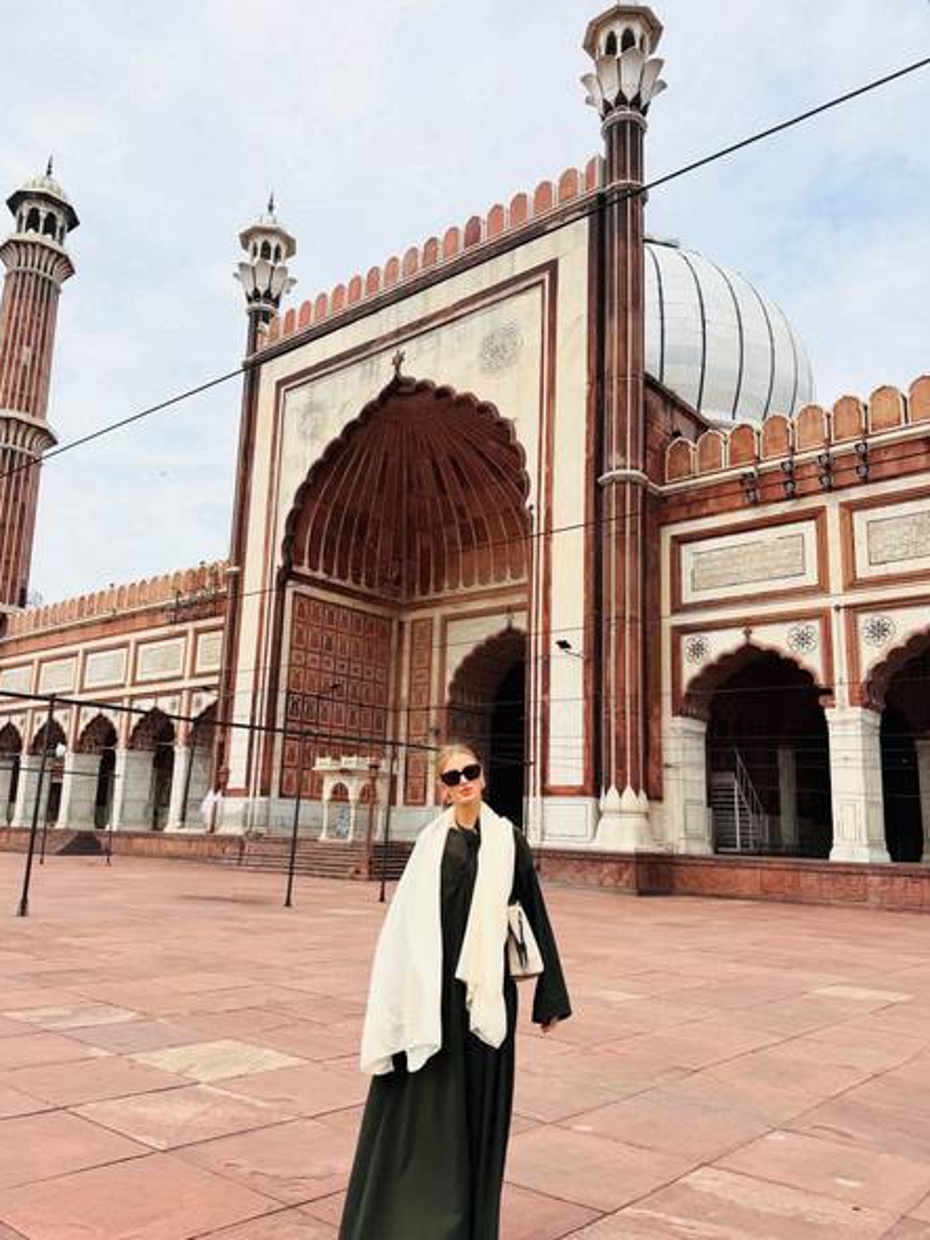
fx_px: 932
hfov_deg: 53.0
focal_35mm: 26
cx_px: 432
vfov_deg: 67.3
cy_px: 636
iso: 80
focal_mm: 6.76
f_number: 1.78
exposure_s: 1/5319
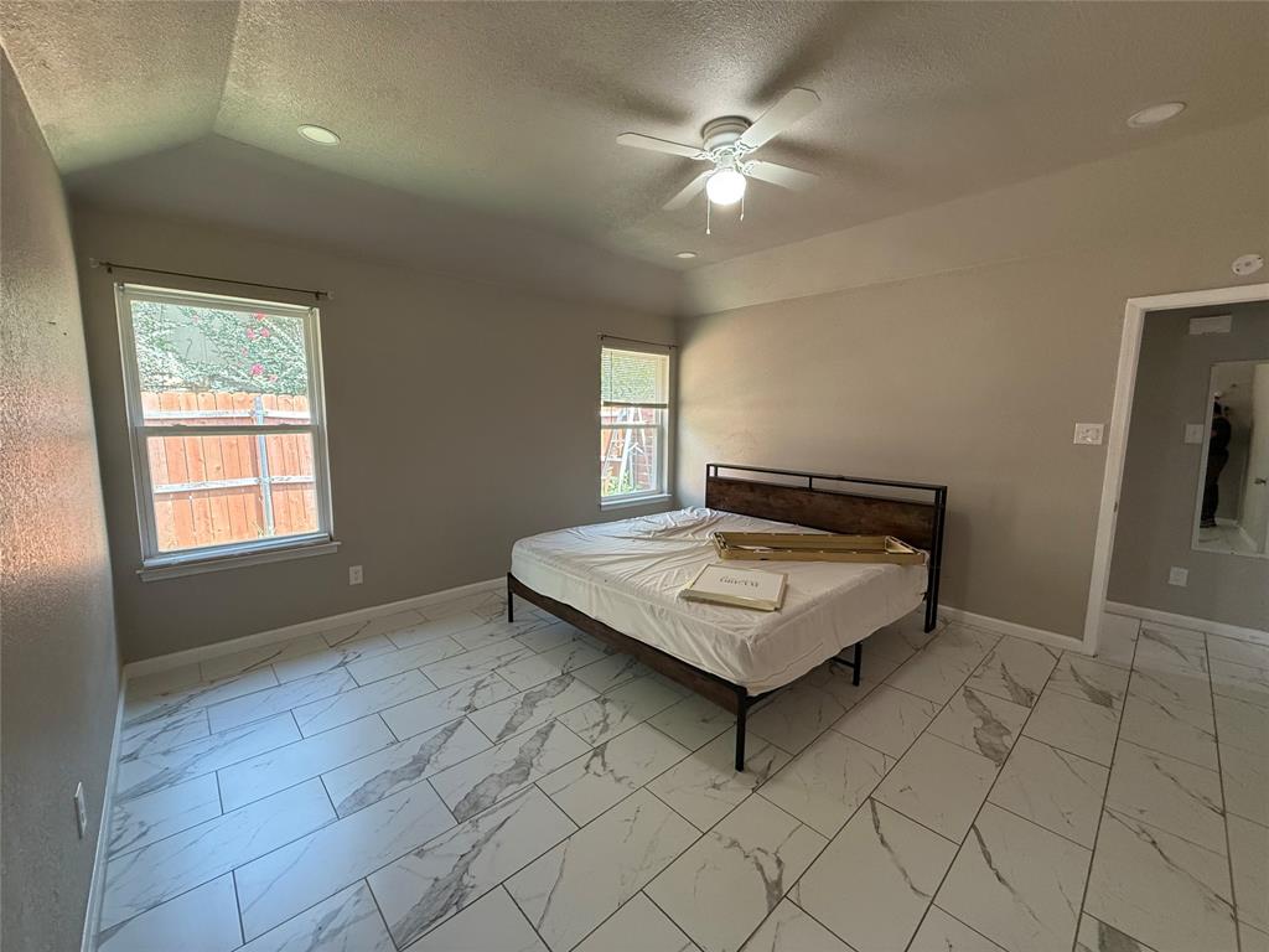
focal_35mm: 14
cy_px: 476
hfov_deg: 102.1
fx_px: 513
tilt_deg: -7.7
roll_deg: -0.7
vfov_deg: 85.7
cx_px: 634
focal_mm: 2.22
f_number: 2.2
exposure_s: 1/120
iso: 400
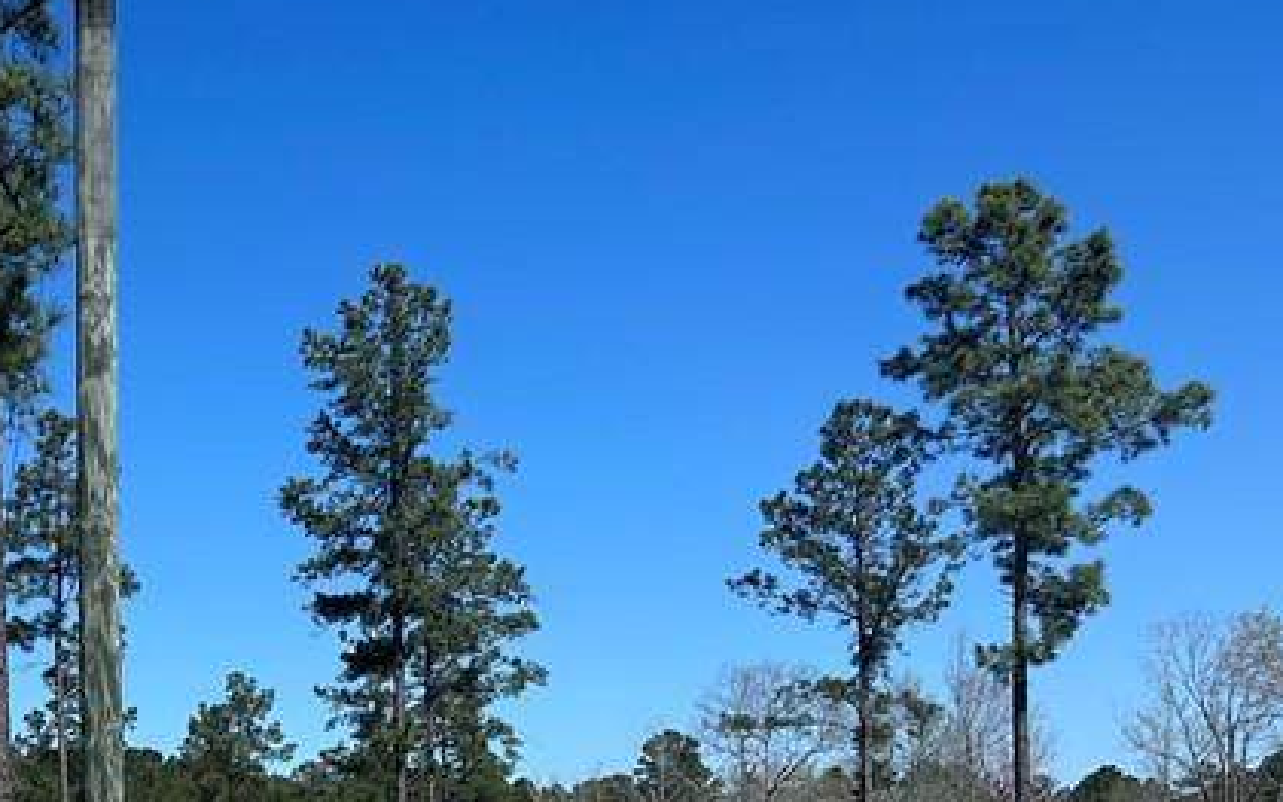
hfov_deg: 27.4
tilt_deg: -1.6
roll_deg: +2.1
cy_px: 976
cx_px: -204
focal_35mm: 67
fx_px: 2342
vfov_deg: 18.4
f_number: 1.5
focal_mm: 5.7
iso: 50
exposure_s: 1/5319
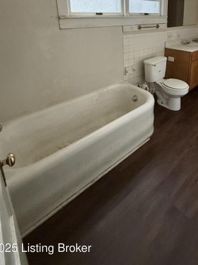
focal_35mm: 22
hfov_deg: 59.2
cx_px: 138
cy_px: 58
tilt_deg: -14.7
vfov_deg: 69.9
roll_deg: -1.2
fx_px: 168
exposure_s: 1/60
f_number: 2.2
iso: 400
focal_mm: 2.22
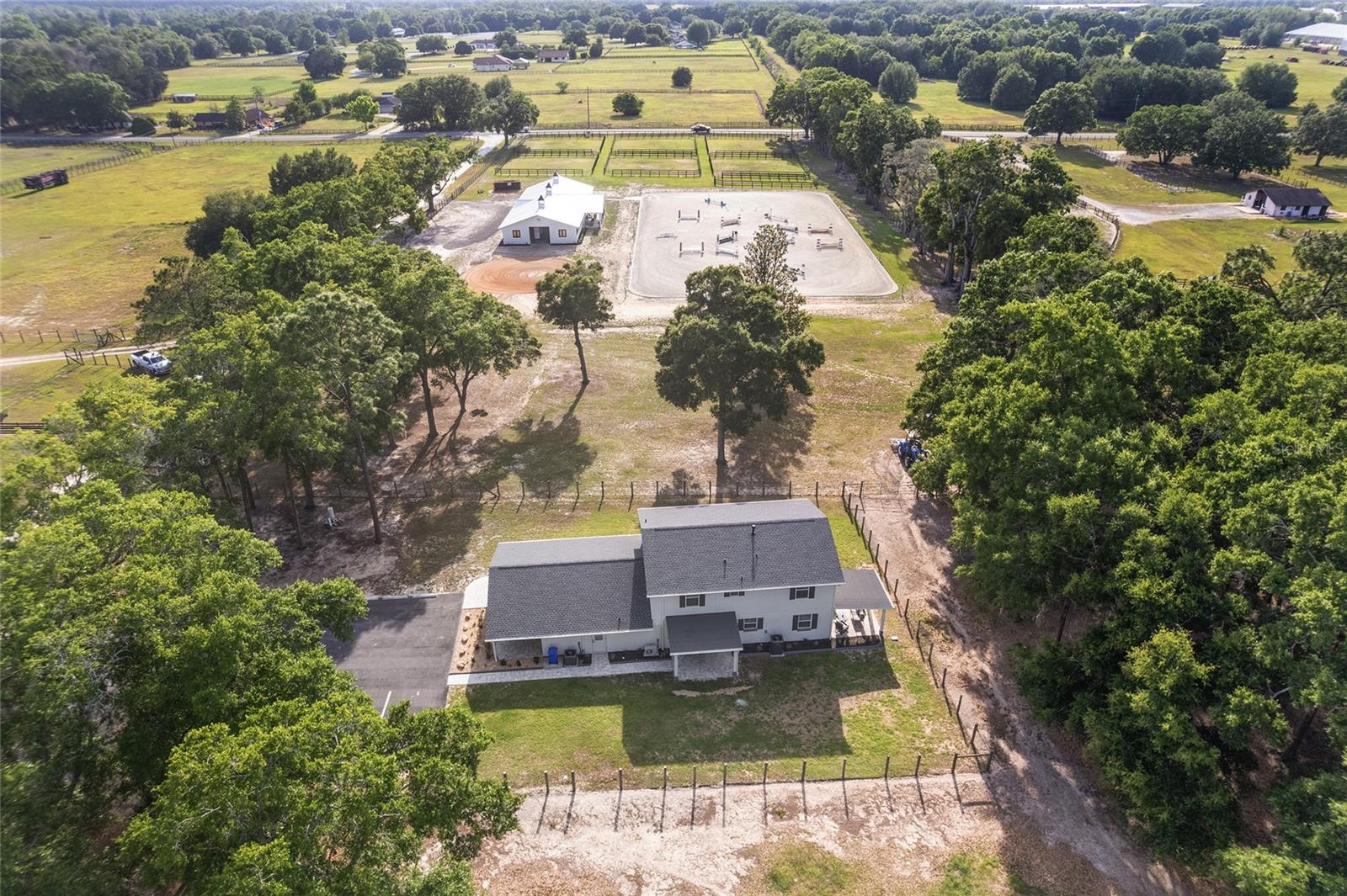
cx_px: 674
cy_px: 448
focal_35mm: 22
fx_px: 823
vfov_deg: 57.2
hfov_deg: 78.6
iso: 110
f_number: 2.8
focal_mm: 8.38
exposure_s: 1/800
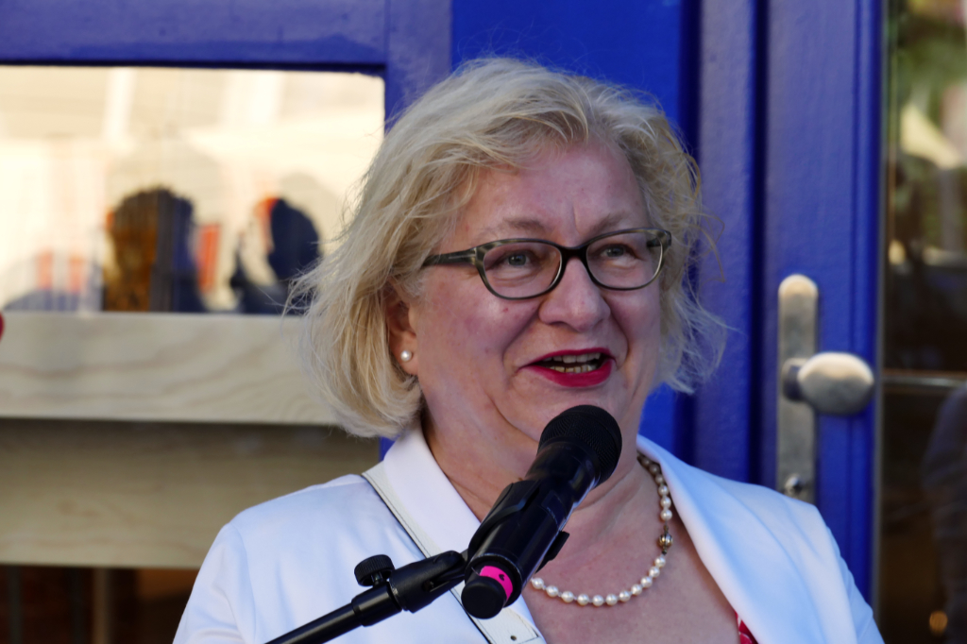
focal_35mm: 230
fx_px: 6176
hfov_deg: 9.0
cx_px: 484
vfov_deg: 6.0
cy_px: 322
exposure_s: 1/100
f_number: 5.6
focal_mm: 84.1
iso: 160
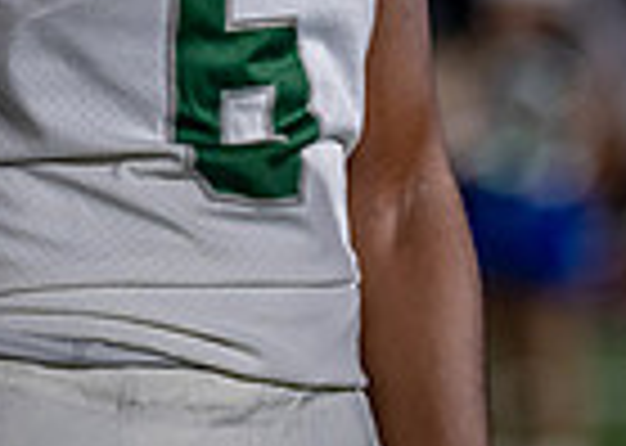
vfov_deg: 1.8
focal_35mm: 780
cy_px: -375
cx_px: 111
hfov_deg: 2.6
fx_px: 13854
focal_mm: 168
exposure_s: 1/1000
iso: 1600
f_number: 2.8
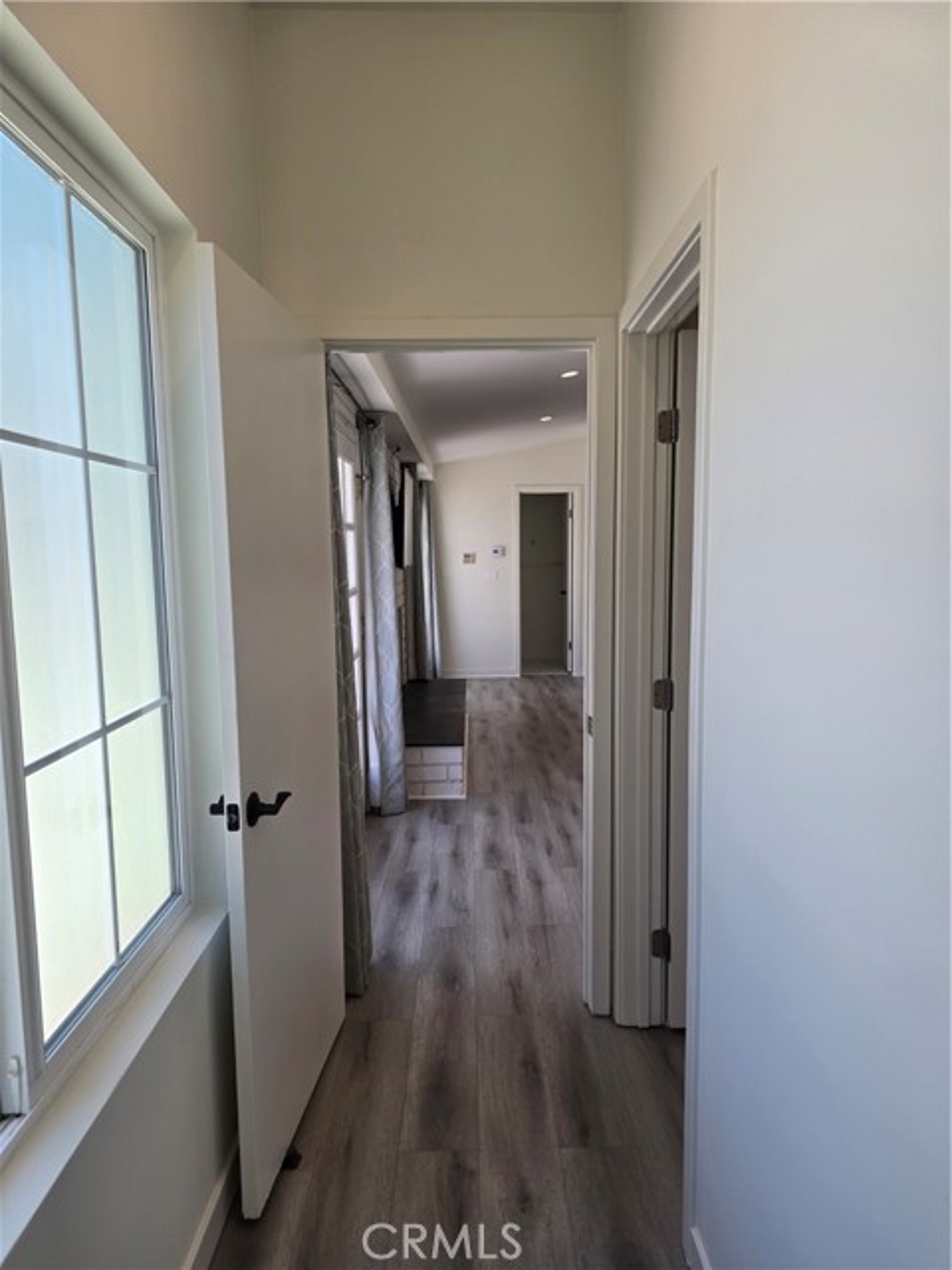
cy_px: 635
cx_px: 476
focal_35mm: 23
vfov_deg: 73.9
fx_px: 843
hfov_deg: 58.9
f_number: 1.7
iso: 20
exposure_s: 1/120
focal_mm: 6.3
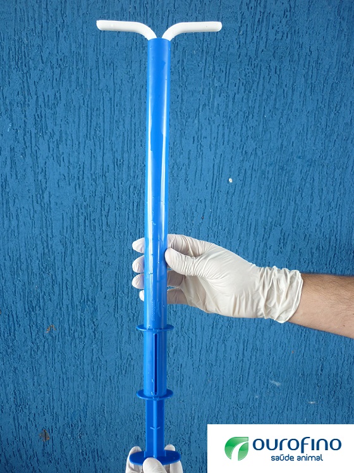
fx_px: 450
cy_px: 236
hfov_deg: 42.9
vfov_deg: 55.4
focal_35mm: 33
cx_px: 177
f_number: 2.8
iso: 80
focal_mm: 5.5
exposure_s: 1/30
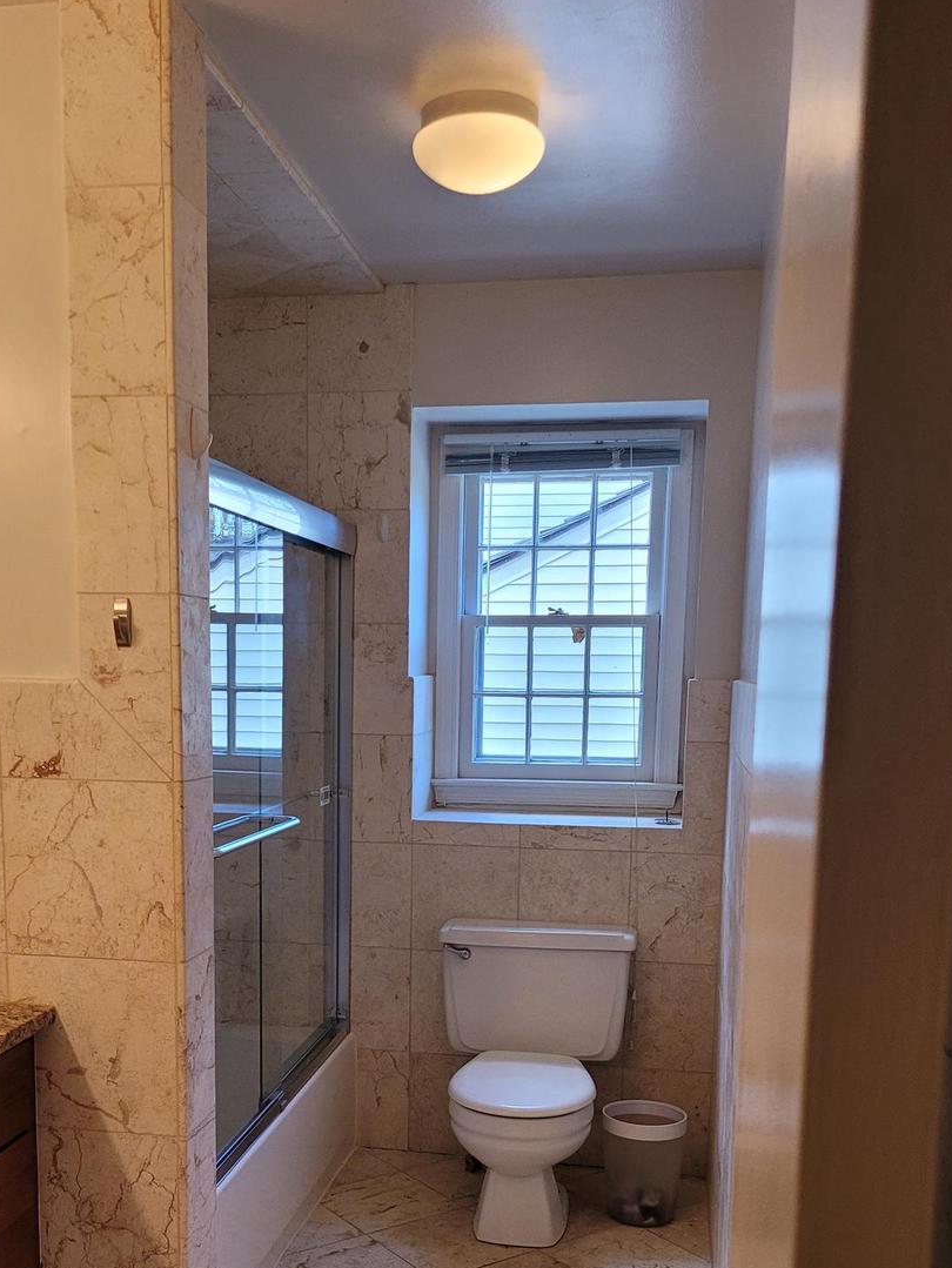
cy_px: 872
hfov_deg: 38.5
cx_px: 382
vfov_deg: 49.0
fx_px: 1356
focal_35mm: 37
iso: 200
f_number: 1.8
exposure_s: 1/120
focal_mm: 5.4
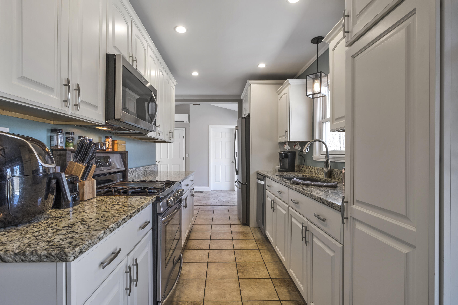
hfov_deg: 96.7
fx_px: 204
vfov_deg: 73.7
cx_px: 222
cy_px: 150
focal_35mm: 16
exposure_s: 1/10
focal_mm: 10
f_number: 8
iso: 320
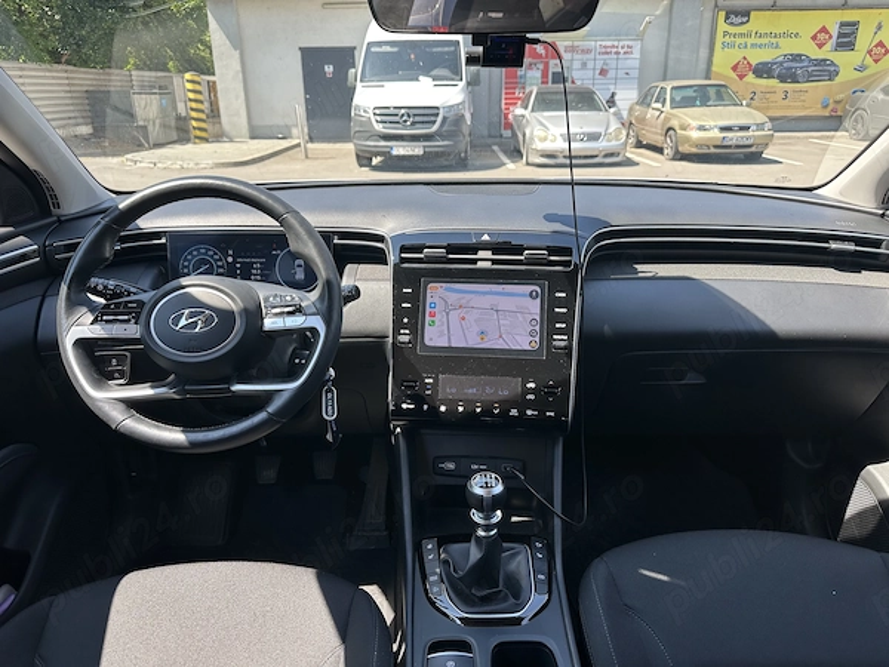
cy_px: 334
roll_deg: +1.3
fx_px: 616
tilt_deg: -20.6
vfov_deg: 56.8
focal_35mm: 24
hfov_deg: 71.6
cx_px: 444
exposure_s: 1/494
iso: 80
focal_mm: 6.86
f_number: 1.78
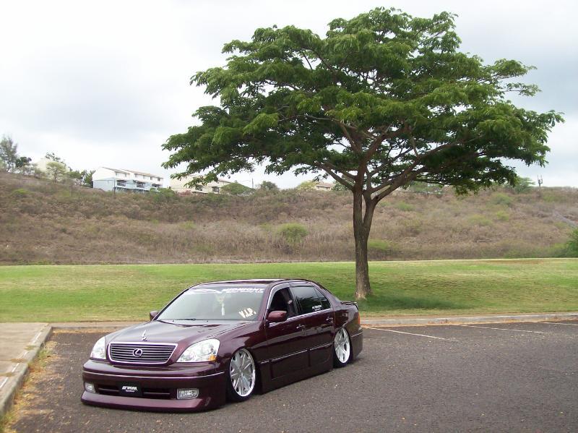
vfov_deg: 32.1
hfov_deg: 42.1
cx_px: 289
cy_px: 216
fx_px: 751
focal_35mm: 45
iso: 80
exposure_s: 1/536
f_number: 3
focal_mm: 7.6
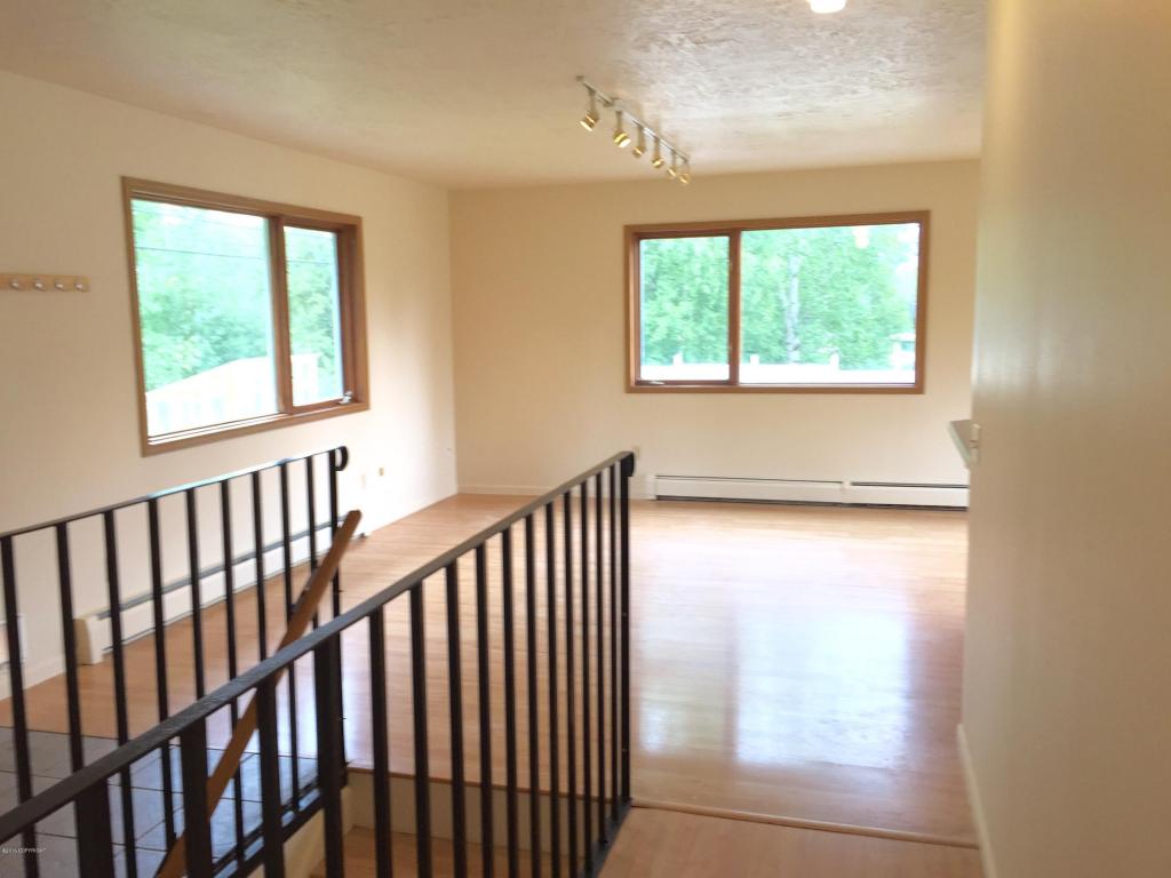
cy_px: 439
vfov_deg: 48.2
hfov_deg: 61.7
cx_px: 586
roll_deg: +1.2
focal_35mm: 29
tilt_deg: -8.6
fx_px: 981
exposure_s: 1/60
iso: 32
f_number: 2.2
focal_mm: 4.15
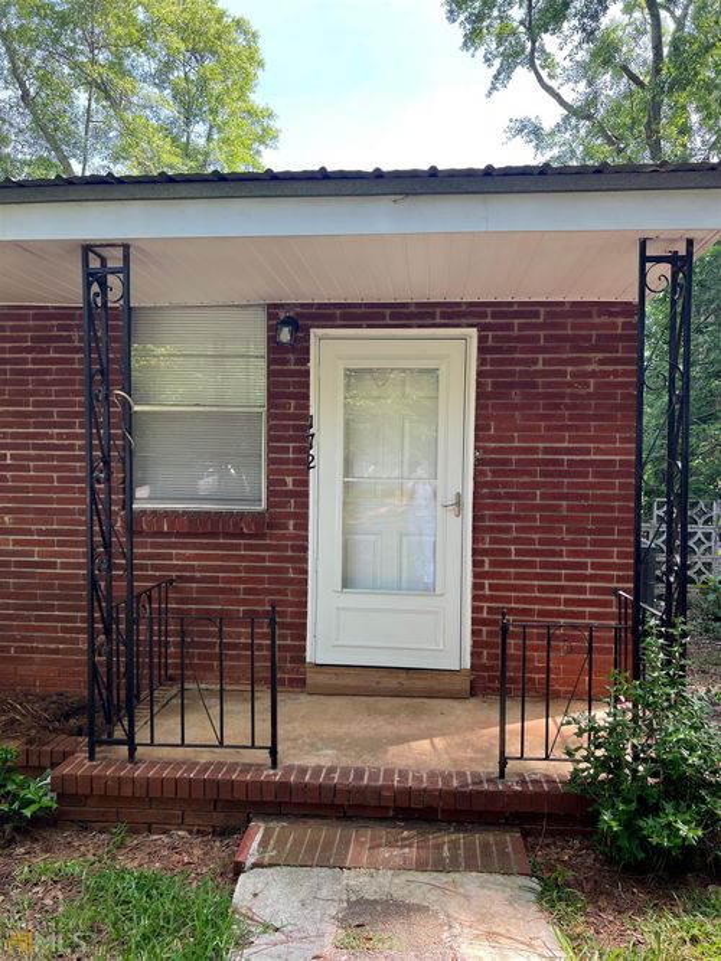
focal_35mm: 26
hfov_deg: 53.0
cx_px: 360
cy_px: 480
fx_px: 722
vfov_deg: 67.3
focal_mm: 5.7
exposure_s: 1/357
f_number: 1.5
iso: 50
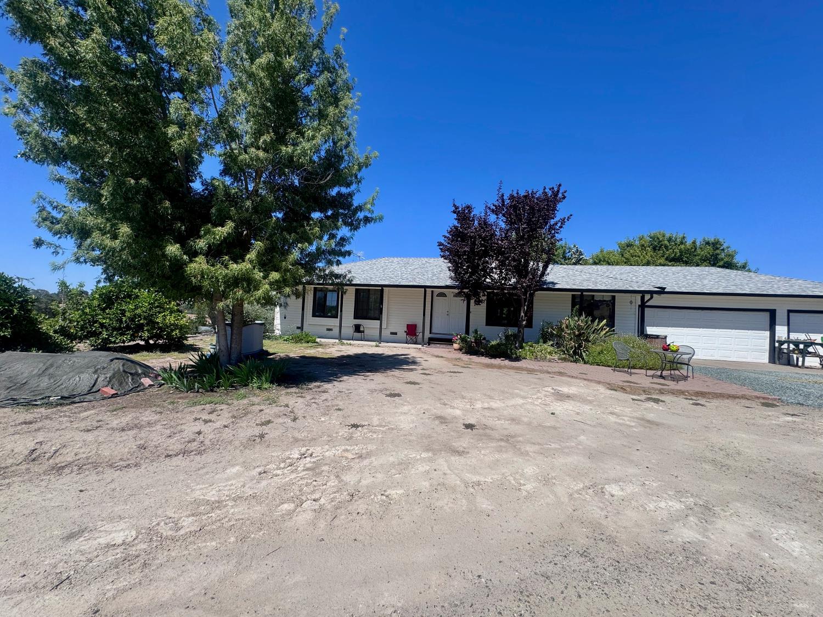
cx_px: 412
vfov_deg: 85.7
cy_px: 308
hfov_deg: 102.1
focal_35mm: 14
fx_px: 333
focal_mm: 2.22
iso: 40
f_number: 2.2
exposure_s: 1/2342
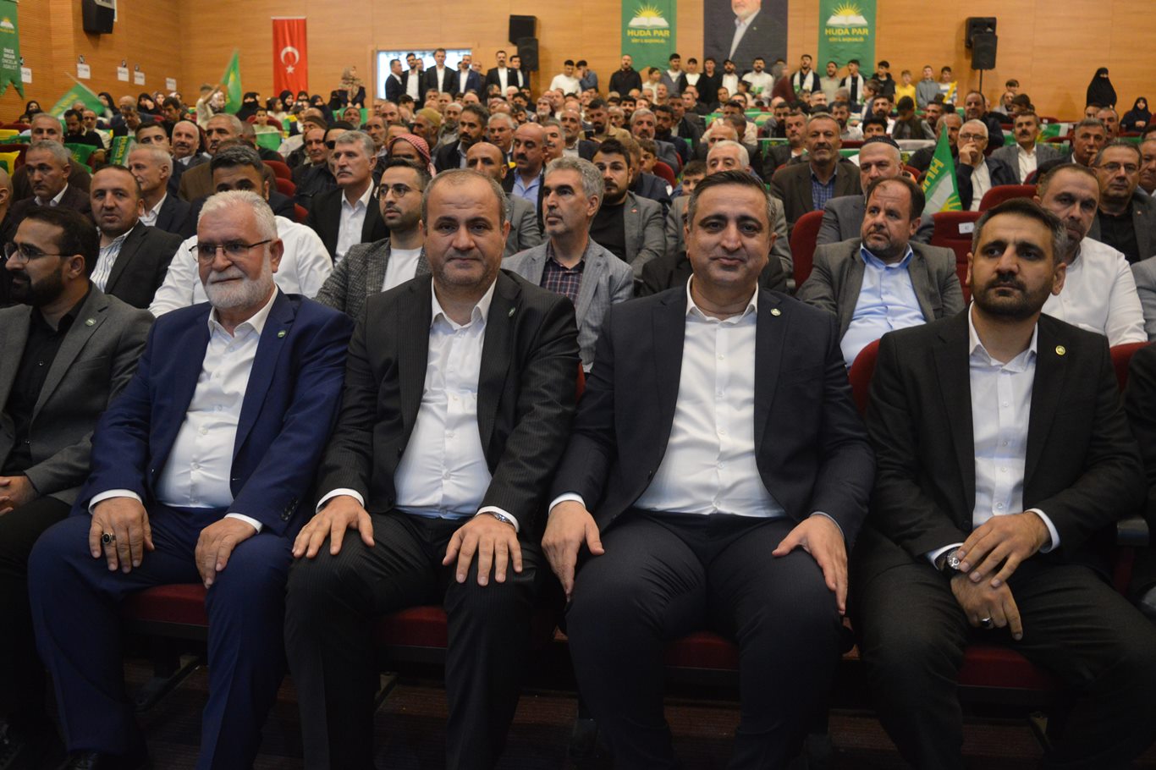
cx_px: 578
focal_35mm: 30
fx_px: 963
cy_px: 385
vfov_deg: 43.6
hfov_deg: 61.9
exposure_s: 1/15
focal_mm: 20
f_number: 3.5
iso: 1800
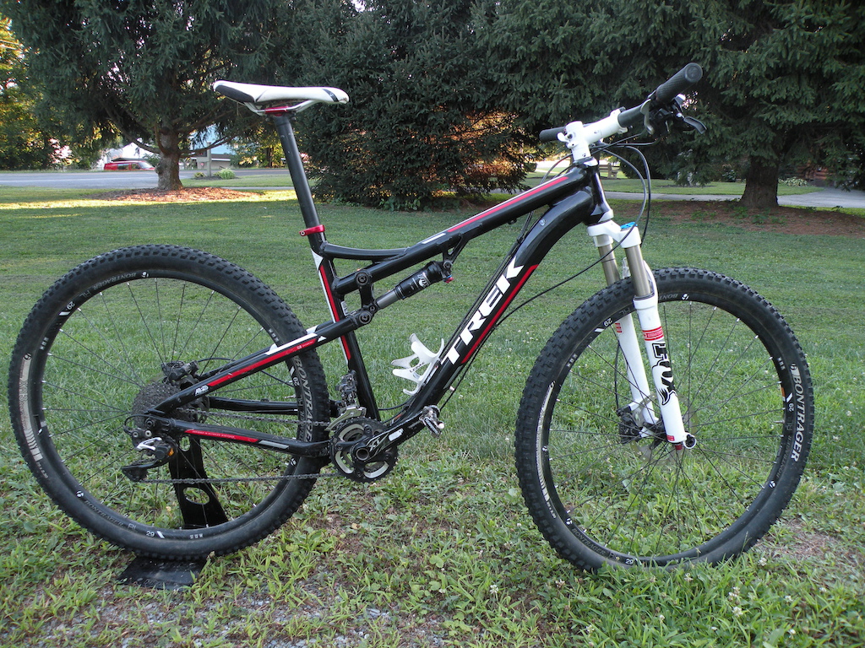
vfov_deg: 51.4
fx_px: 675
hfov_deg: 65.3
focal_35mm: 27
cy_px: 324
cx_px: 432
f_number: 2.8
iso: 123
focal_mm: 4.7
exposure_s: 1/60
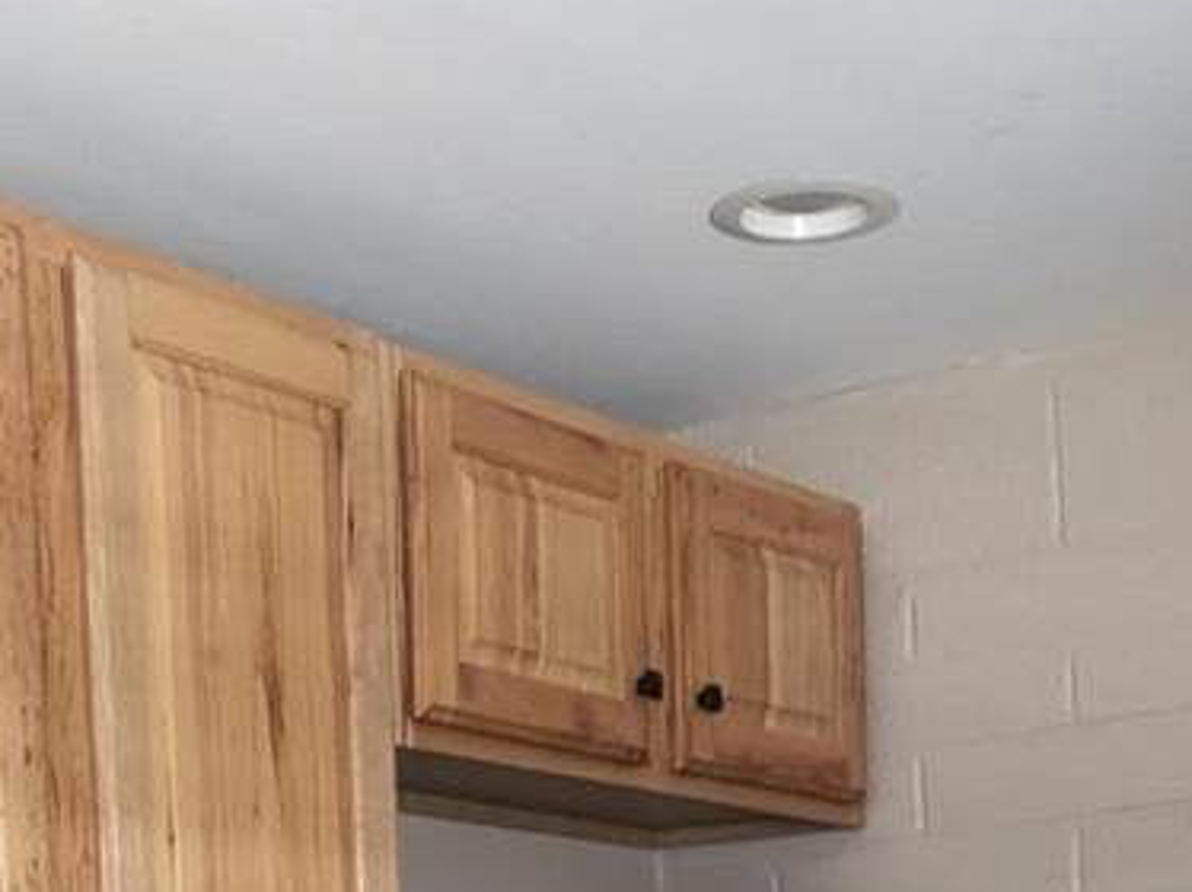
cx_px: 586
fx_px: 3063
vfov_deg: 15.3
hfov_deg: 22.0
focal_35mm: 89
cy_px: 1338
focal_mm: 4.25
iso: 250
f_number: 1.8
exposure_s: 1/40
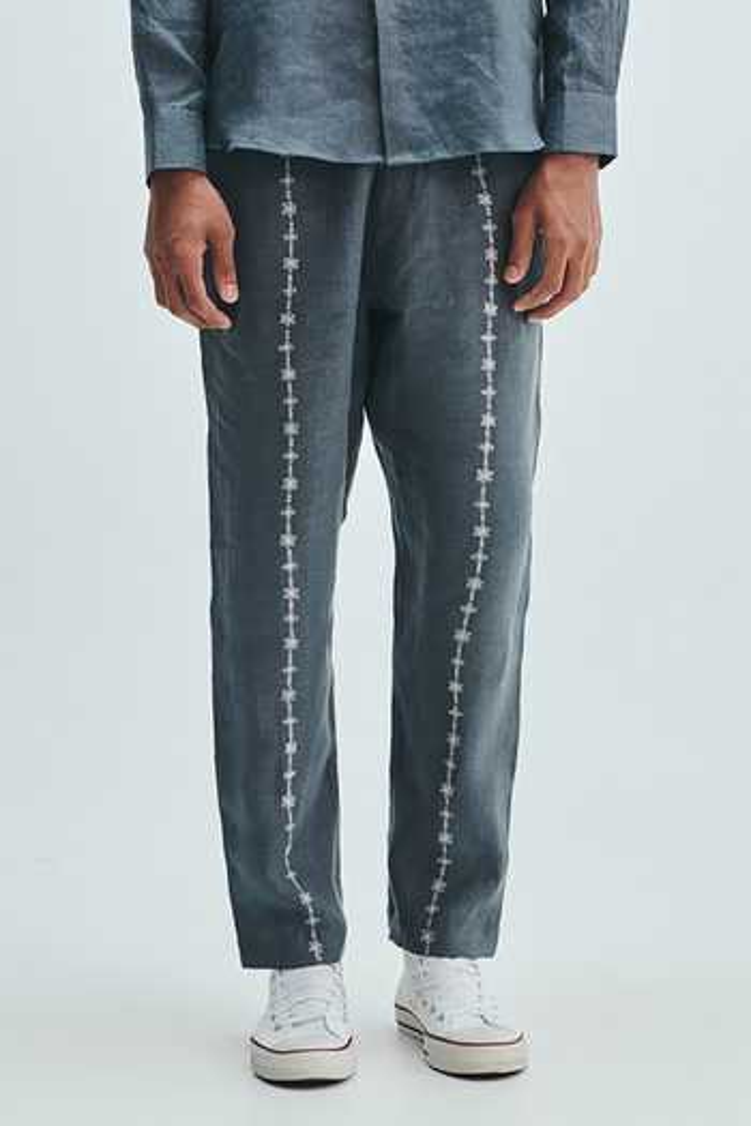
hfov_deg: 24.2
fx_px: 1752
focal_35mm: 56
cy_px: 563
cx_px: 376
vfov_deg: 35.6
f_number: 8
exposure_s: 1/125
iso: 400
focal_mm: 56
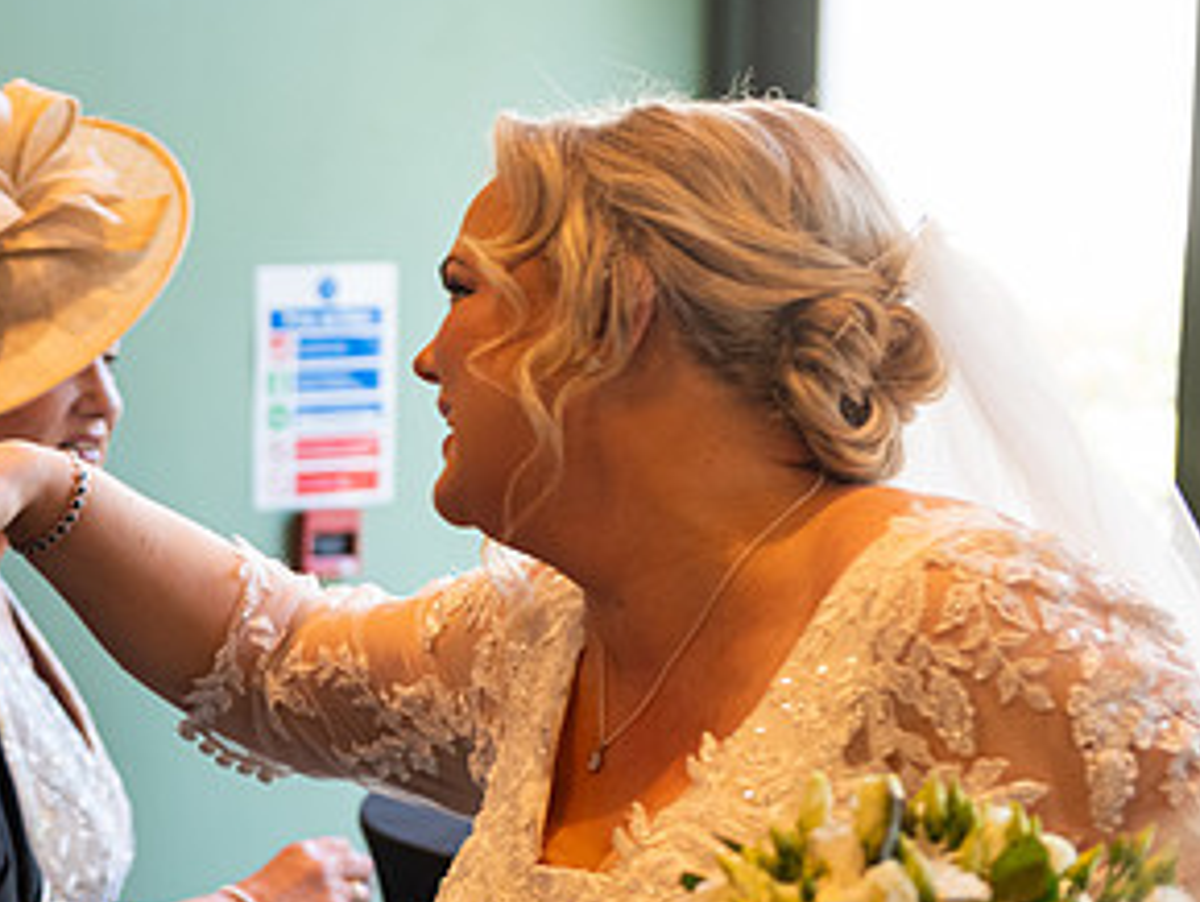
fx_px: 3469
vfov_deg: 14.8
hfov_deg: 19.1
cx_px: 12
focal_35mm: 100
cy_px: 668
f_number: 3.5
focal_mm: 52
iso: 800
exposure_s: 1/160
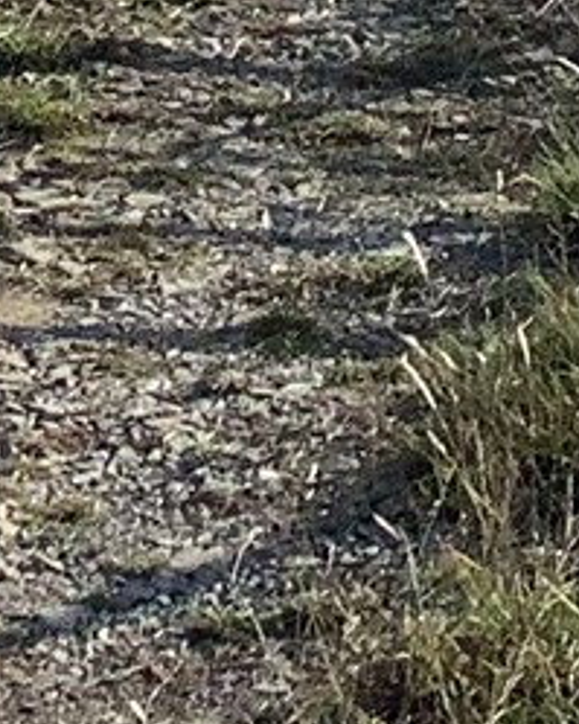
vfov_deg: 7.9
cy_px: -747
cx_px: -180
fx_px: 4994
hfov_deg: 6.6
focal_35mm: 233
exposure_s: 1/2398
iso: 25
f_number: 2.4
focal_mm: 3.3
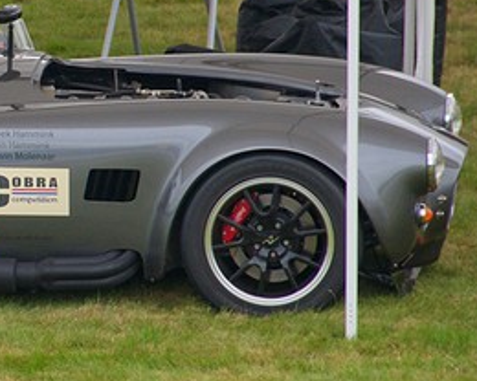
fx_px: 12070
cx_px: -92
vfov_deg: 1.8
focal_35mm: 855
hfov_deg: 2.3
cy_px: 71
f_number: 5.6
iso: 400
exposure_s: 1/350
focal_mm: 200
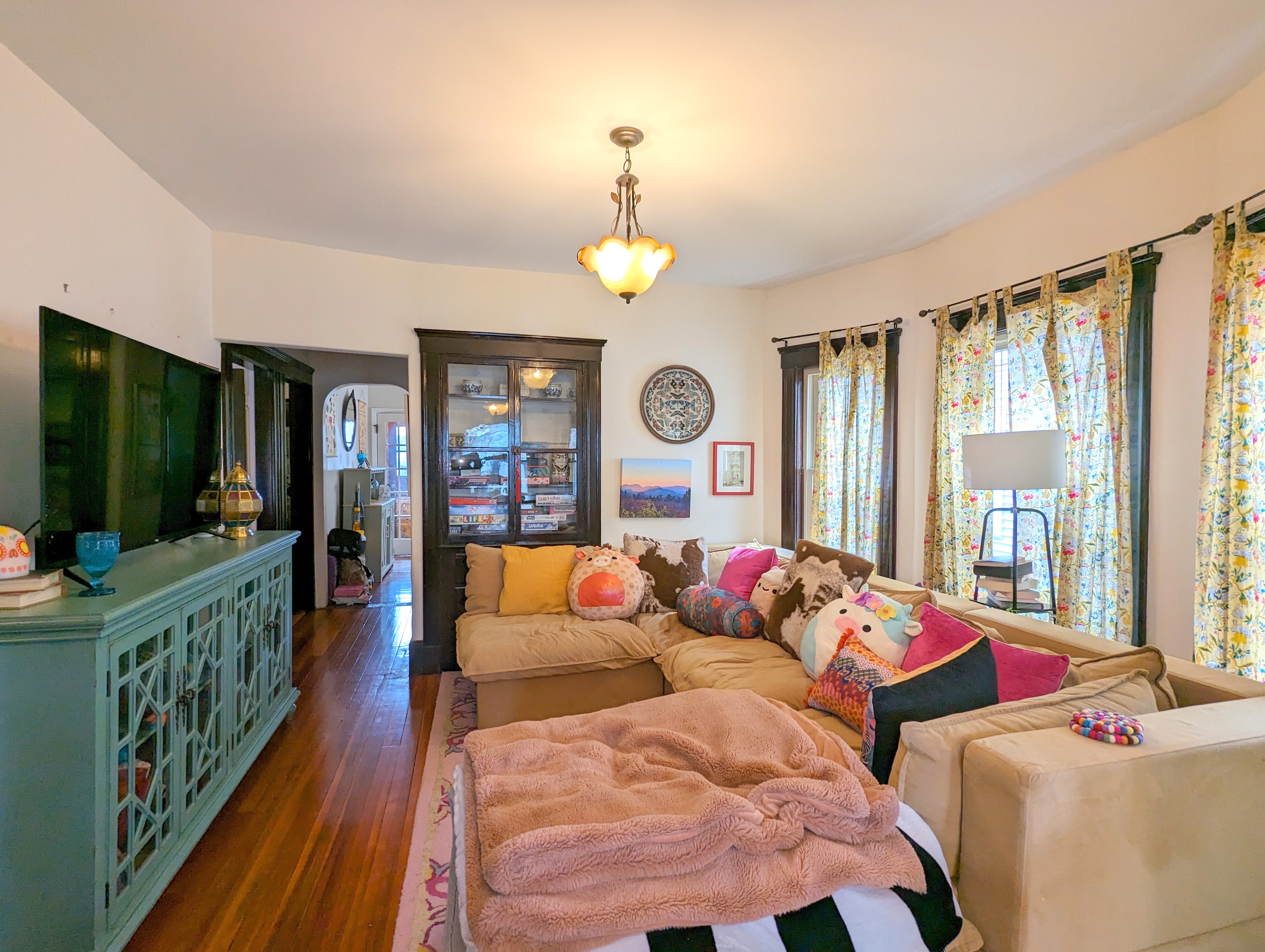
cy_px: 476
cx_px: 632
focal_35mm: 16
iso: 62
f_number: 2.2
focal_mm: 2.35
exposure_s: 1/40
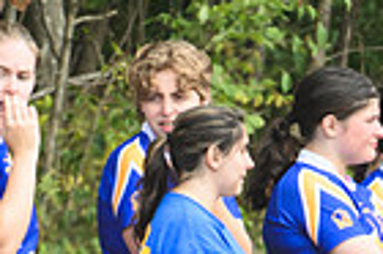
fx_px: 39520
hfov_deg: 0.6
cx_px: 85
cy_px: 218
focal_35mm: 3719
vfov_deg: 0.4
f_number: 6.3
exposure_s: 1/1000
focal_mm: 600
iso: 640
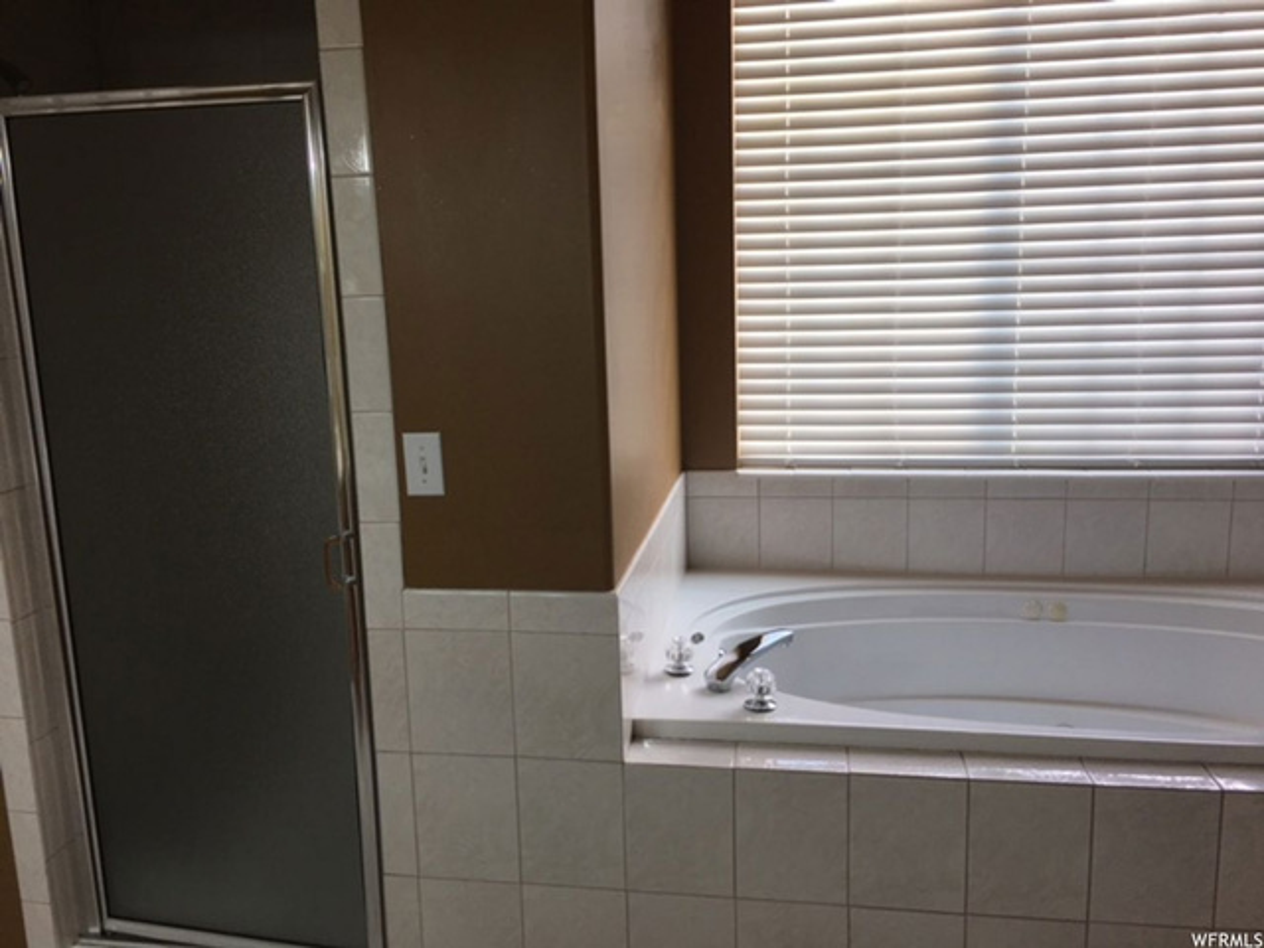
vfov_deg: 48.2
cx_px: 632
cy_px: 474
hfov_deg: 61.7
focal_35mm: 29
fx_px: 1059
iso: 32
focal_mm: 4.15
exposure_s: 1/60
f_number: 2.2
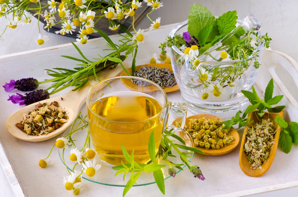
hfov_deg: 13.1
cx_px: 149
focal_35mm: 158
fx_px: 1301
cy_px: 98
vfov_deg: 8.7
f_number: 22
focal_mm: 105
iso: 100
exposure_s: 1/2.5
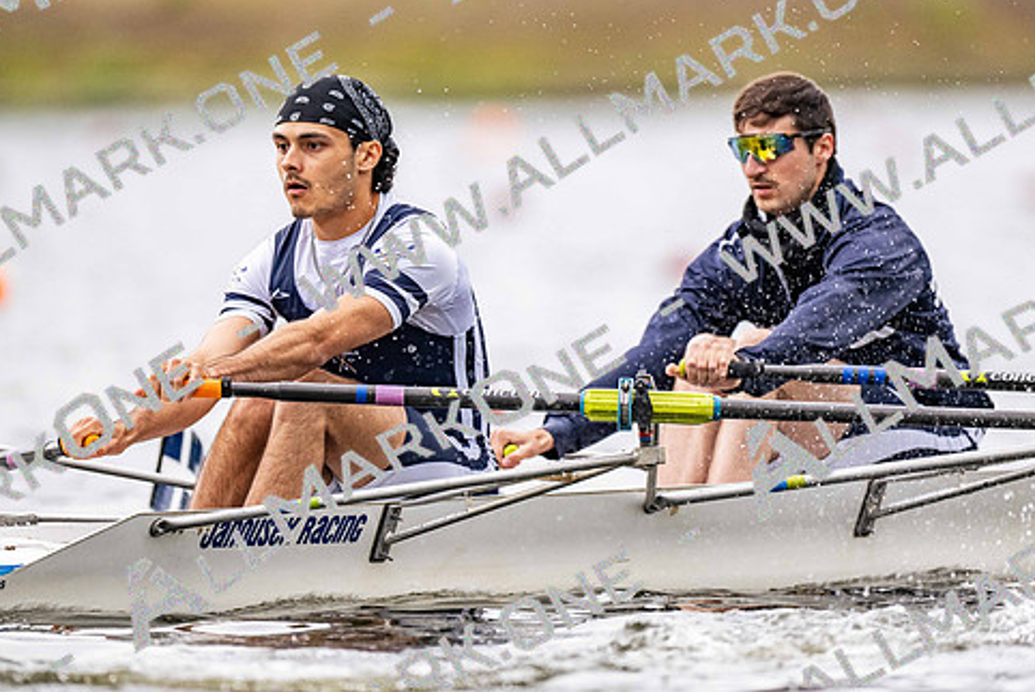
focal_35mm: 722
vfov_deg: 1.9
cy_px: 319
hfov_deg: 2.9
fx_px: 20769
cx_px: 563
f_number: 4
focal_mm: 600
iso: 1250
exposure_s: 1/2500
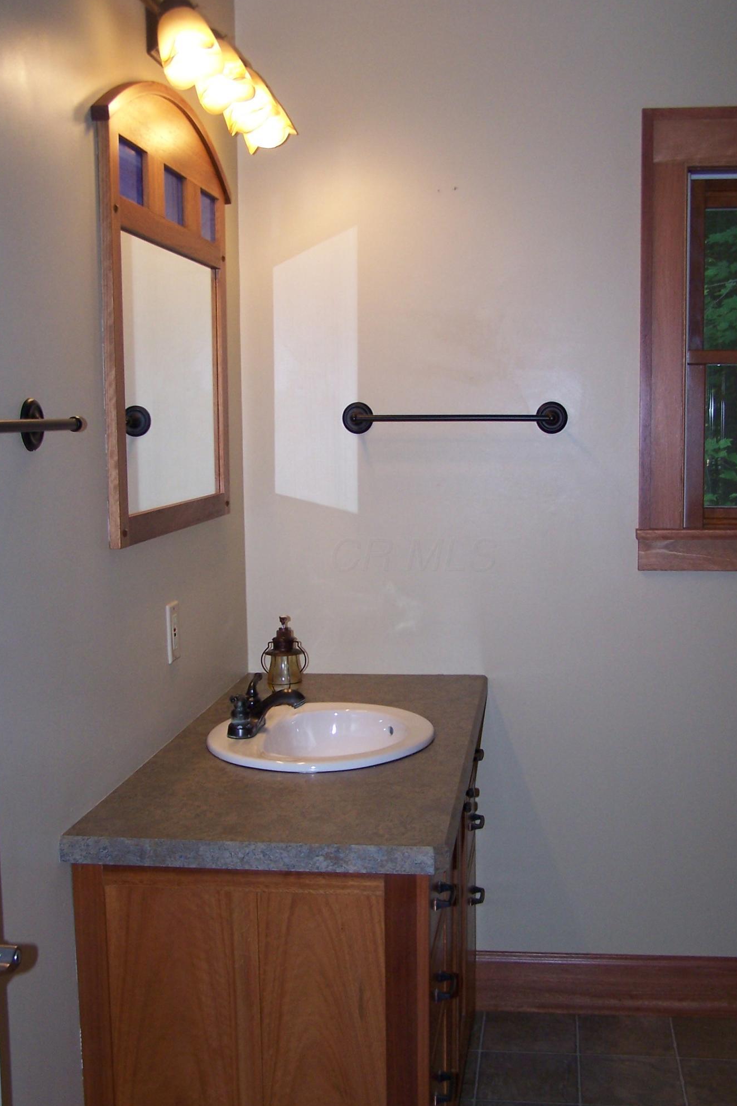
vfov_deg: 46.4
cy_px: 554
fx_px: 1289
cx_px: 413
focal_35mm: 42
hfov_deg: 31.9
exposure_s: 1/60
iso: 140
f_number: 2.8
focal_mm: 6.7
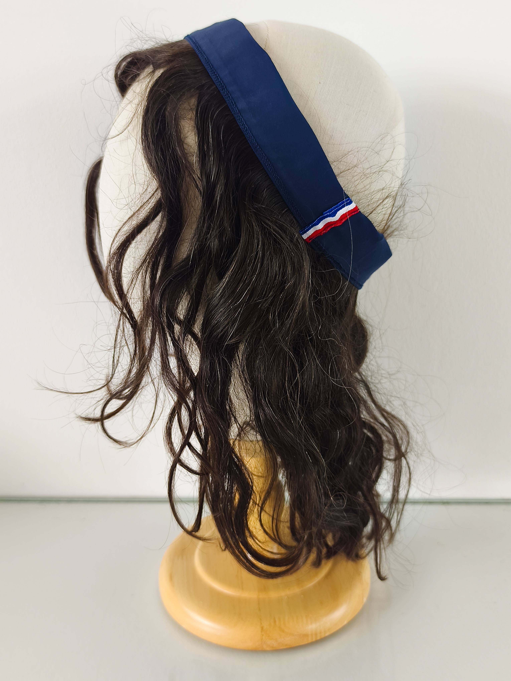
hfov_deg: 44.2
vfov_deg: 56.8
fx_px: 630
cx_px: 256
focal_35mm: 32
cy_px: 340
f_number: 1.65
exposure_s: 1/40
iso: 50
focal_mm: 6.14
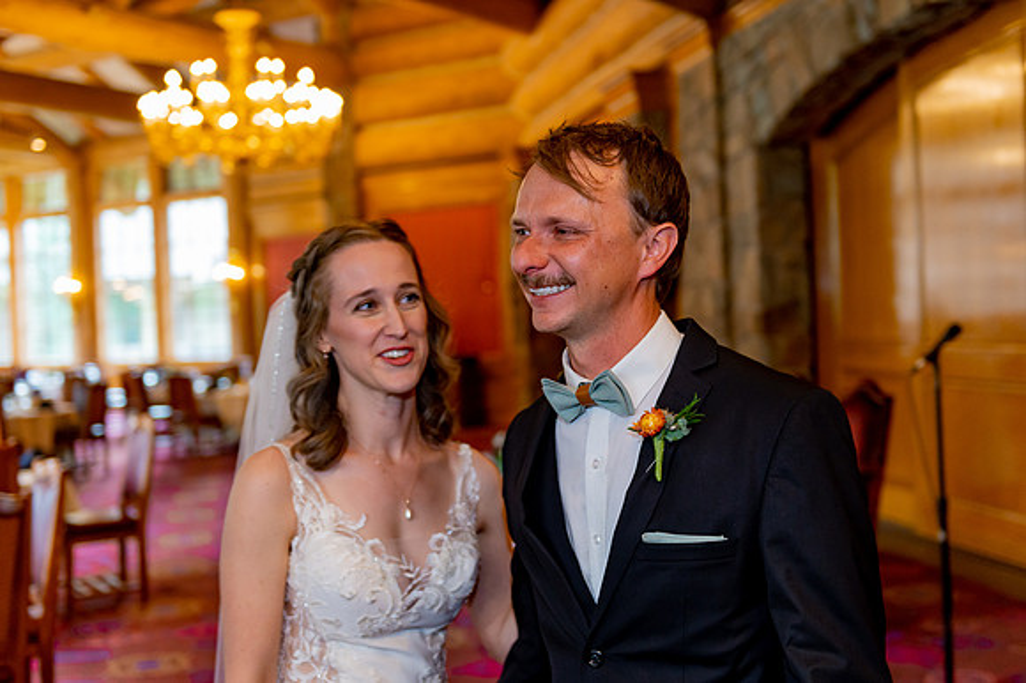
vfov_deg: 28.0
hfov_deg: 41.1
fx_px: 1367
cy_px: 327
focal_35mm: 48
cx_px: 513
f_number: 2.8
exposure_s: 1/160
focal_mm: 44
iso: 1250
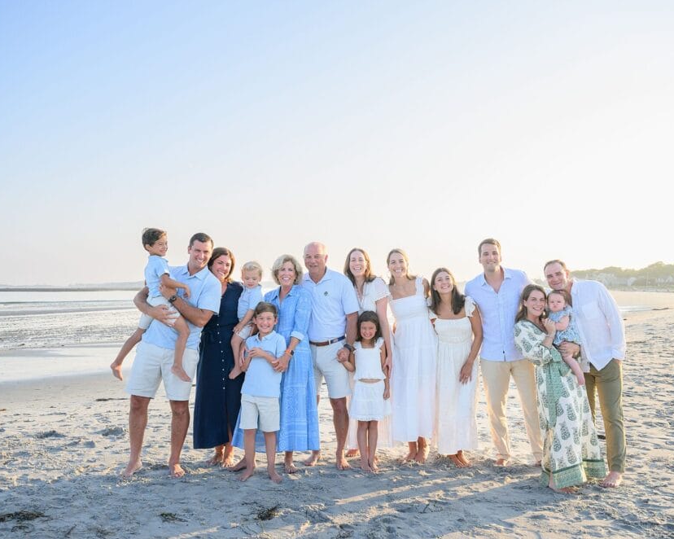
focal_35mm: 37
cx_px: 357
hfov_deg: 49.6
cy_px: 263
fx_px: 730
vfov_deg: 40.5
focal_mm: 31.5
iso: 400
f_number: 5
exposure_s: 1/500
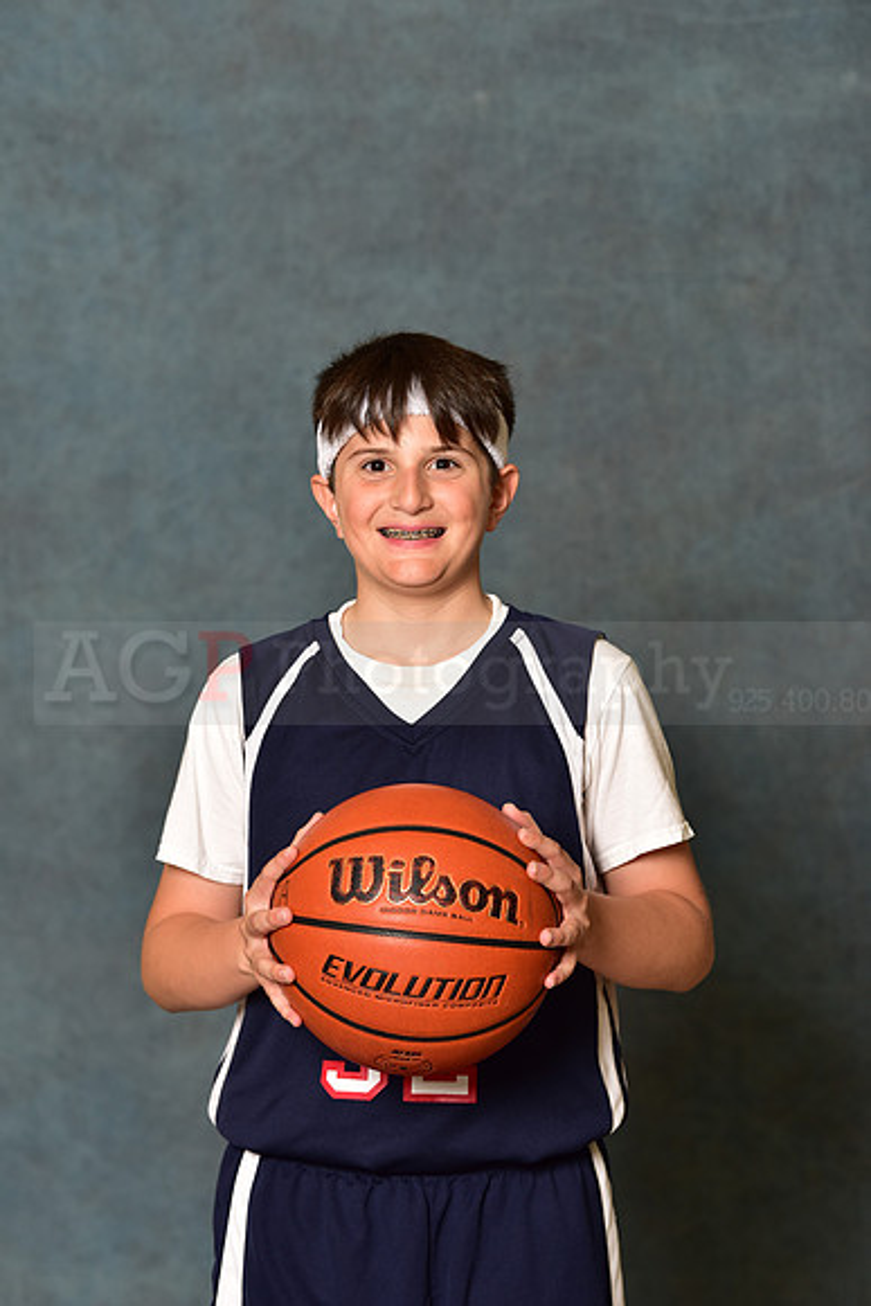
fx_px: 4062
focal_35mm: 112
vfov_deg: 18.3
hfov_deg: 12.2
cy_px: 653
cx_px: 436
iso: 320
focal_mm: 112
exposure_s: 1/200
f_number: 4.5
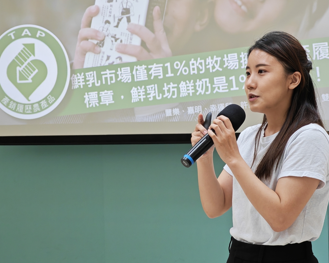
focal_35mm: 113
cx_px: 147
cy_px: 154
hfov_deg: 17.0
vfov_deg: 13.6
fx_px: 1100
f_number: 1.8
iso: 160
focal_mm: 12.28
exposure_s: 1/120
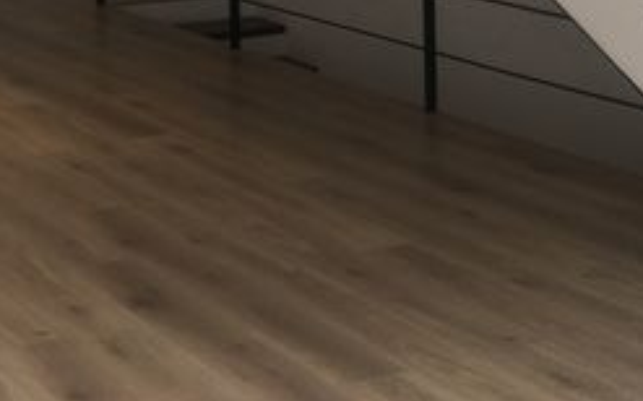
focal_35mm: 83
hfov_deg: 23.5
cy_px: -234
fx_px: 1453
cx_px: -56
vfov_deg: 14.4
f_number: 2.2
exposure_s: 1/60
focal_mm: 4.15
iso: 25
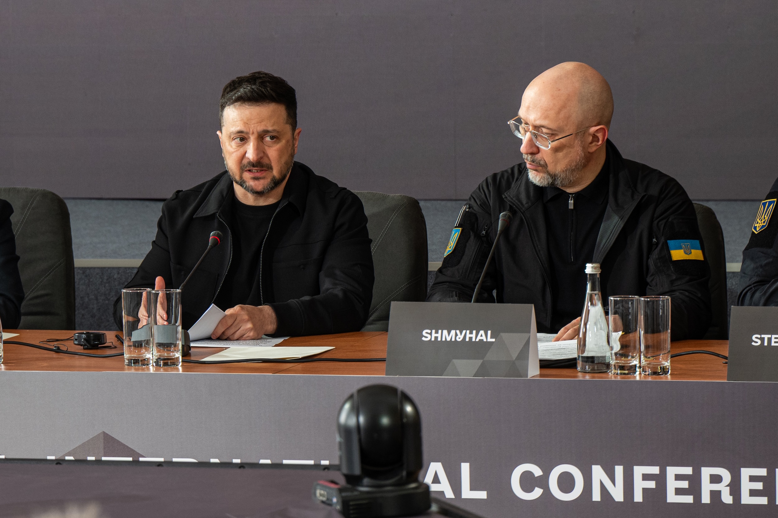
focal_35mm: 270
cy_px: 259
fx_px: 5834
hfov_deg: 7.6
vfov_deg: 5.1
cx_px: 389
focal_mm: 180
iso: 1000
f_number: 6.3
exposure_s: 1/60
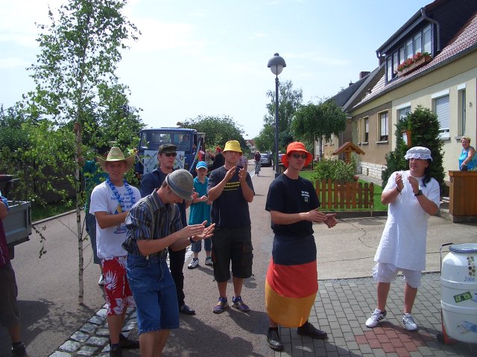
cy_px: 178
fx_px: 482
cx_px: 238
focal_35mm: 35
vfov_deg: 40.7
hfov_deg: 52.6
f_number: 4.3
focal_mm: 5.8
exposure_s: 1/640
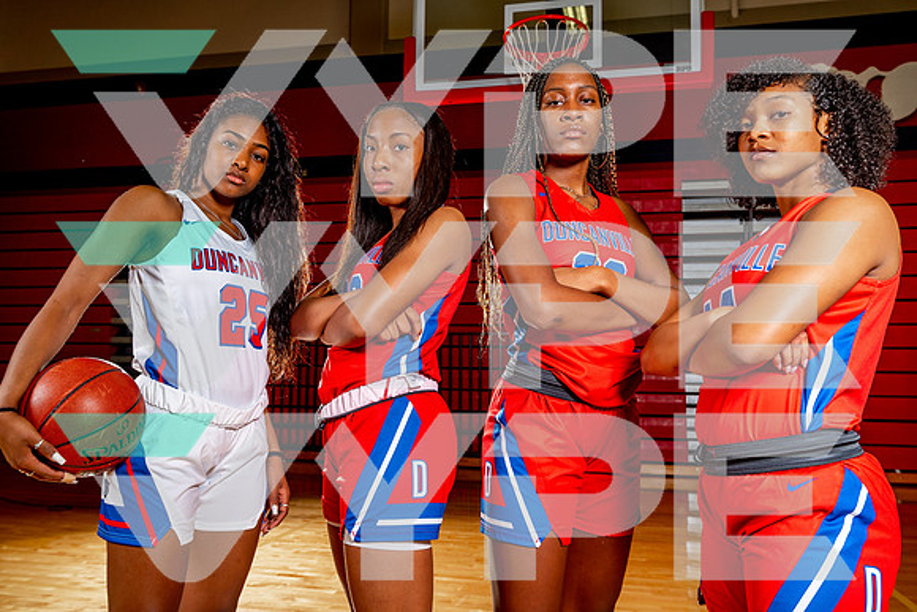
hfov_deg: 61.9
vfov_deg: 43.6
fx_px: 764
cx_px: 458
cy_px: 306
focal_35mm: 30
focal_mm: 30
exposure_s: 1/125
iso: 100
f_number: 5.6
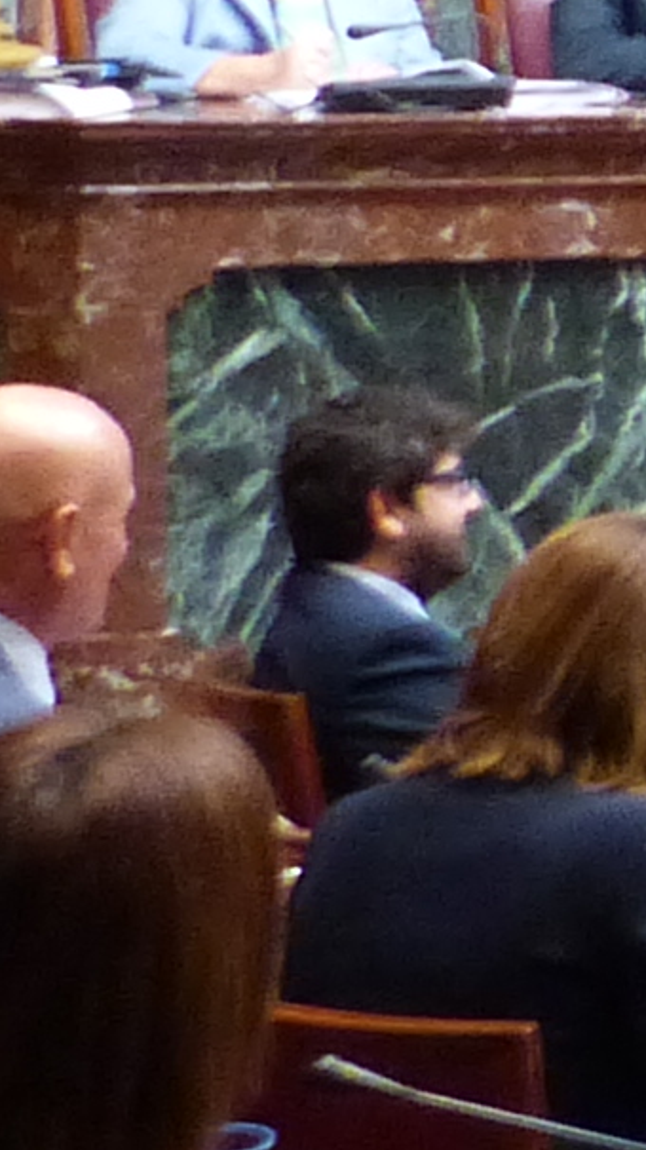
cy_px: -11
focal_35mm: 180
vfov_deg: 11.8
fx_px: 5485
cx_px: 2356
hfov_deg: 5.9
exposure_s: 1/15
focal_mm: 4.5
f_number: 2.8
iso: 400
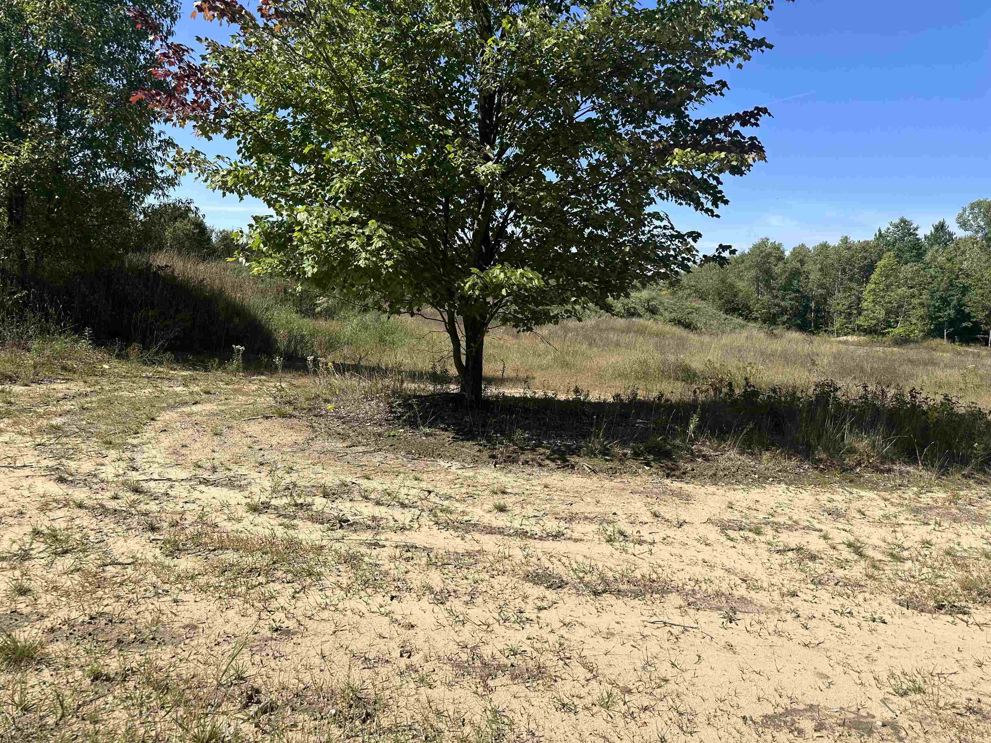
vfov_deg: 56.8
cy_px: 372
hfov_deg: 71.6
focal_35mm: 24
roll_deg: +1.8
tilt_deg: -7.8
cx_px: 496
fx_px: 687
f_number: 1.78
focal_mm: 6.86
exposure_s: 1/4016
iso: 80
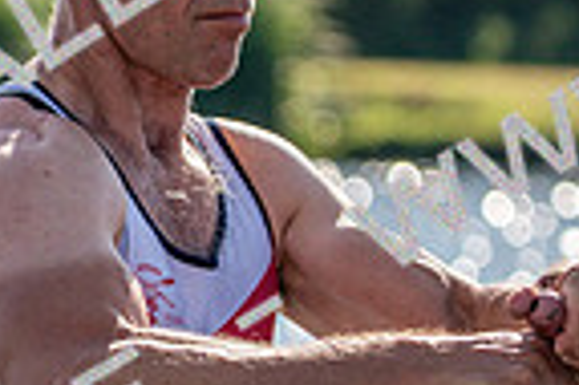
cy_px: 334
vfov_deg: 1.7
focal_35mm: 814
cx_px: 53
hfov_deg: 2.5
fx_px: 13077
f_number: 5.6
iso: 200
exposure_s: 1/1600
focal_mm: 200
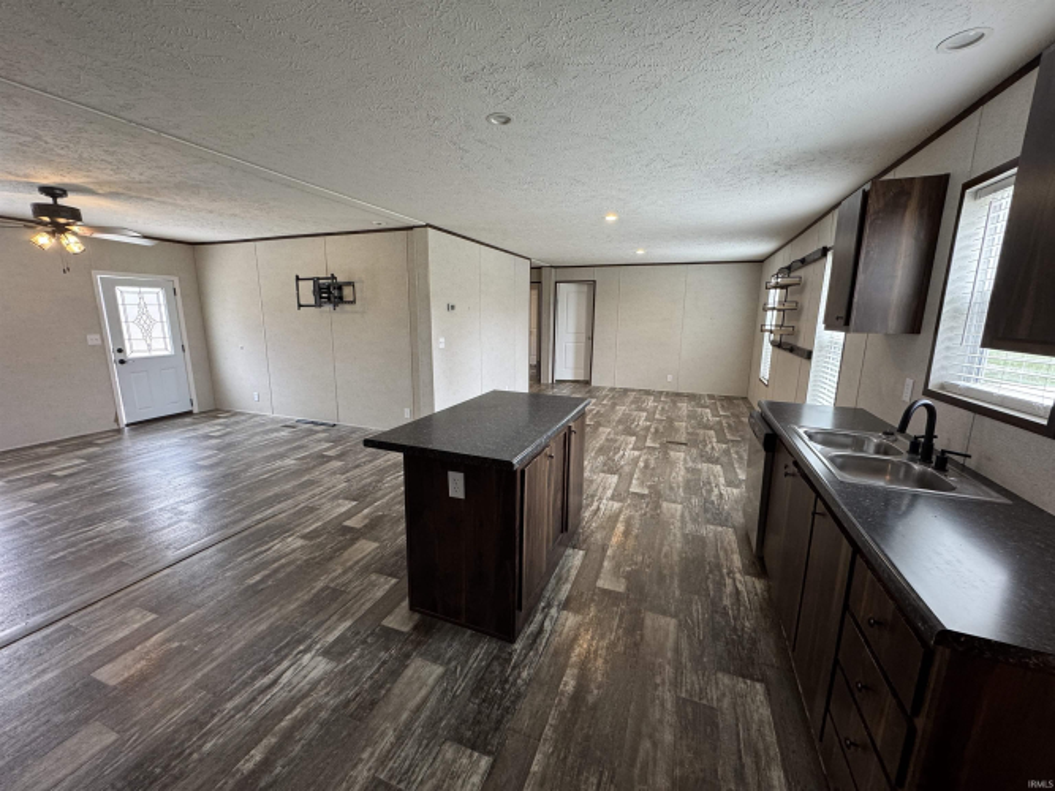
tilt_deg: -11.9
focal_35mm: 14
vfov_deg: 85.7
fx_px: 427
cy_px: 396
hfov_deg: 102.1
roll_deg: -1.0
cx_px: 528
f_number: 2.2
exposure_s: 1/60
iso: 200
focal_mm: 2.22
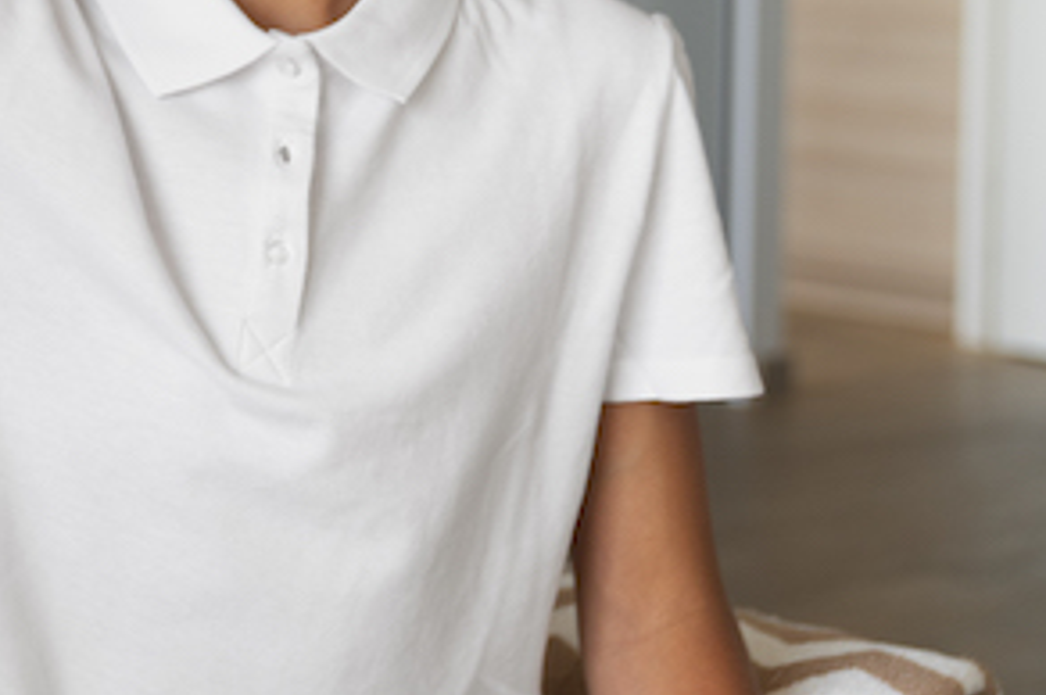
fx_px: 2786
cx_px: -254
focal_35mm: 96
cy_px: 48
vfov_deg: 14.1
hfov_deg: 19.8
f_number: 2.8
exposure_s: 1/250
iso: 400
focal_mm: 35
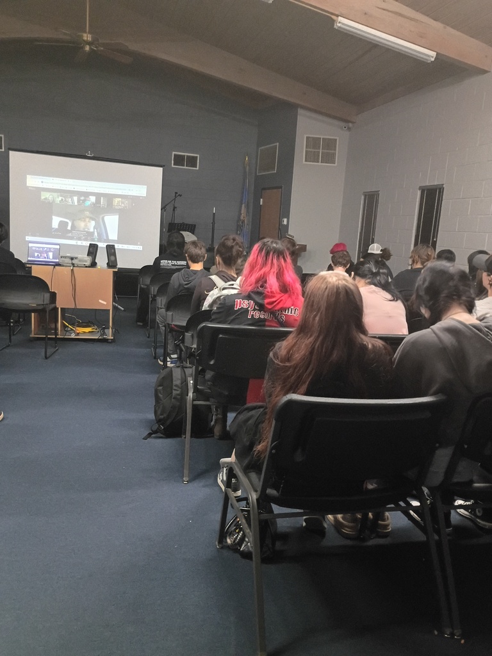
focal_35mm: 29
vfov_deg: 61.7
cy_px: 328
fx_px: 550
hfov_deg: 48.2
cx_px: 246
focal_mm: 4.27
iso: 1797
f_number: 1.8
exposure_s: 1/24
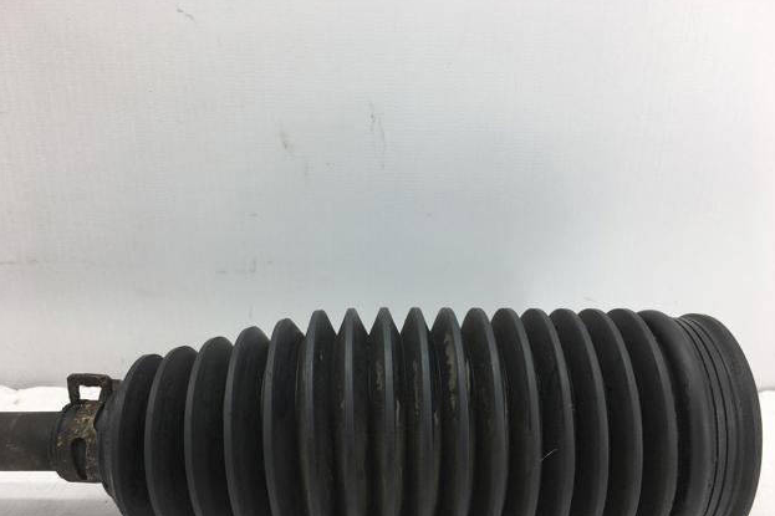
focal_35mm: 31
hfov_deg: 60.3
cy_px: 291
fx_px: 667
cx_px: 394
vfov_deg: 42.2
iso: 25
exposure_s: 1/108
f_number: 2.2
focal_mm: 4.15
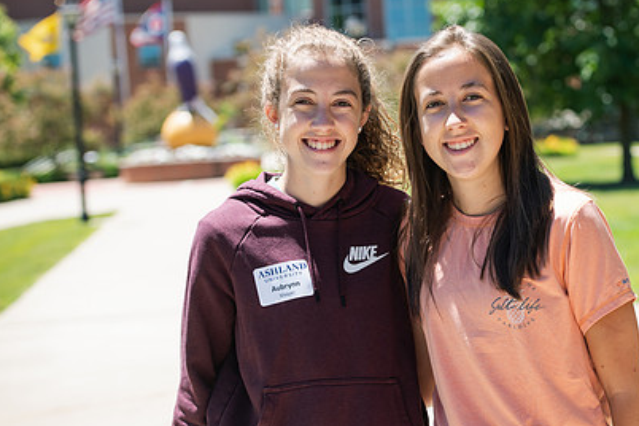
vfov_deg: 13.6
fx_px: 1793
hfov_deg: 20.1
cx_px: 431
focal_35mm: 101
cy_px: 222
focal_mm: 70
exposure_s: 1/320
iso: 80
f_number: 4
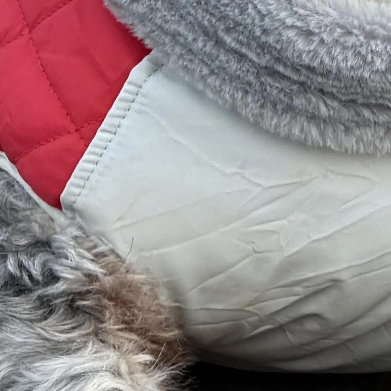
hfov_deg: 3.9
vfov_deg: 3.9
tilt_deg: -15.7
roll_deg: +0.8
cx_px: 349
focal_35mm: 449
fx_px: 5738
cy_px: -131
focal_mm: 16.89
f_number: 2.8
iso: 125
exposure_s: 1/121
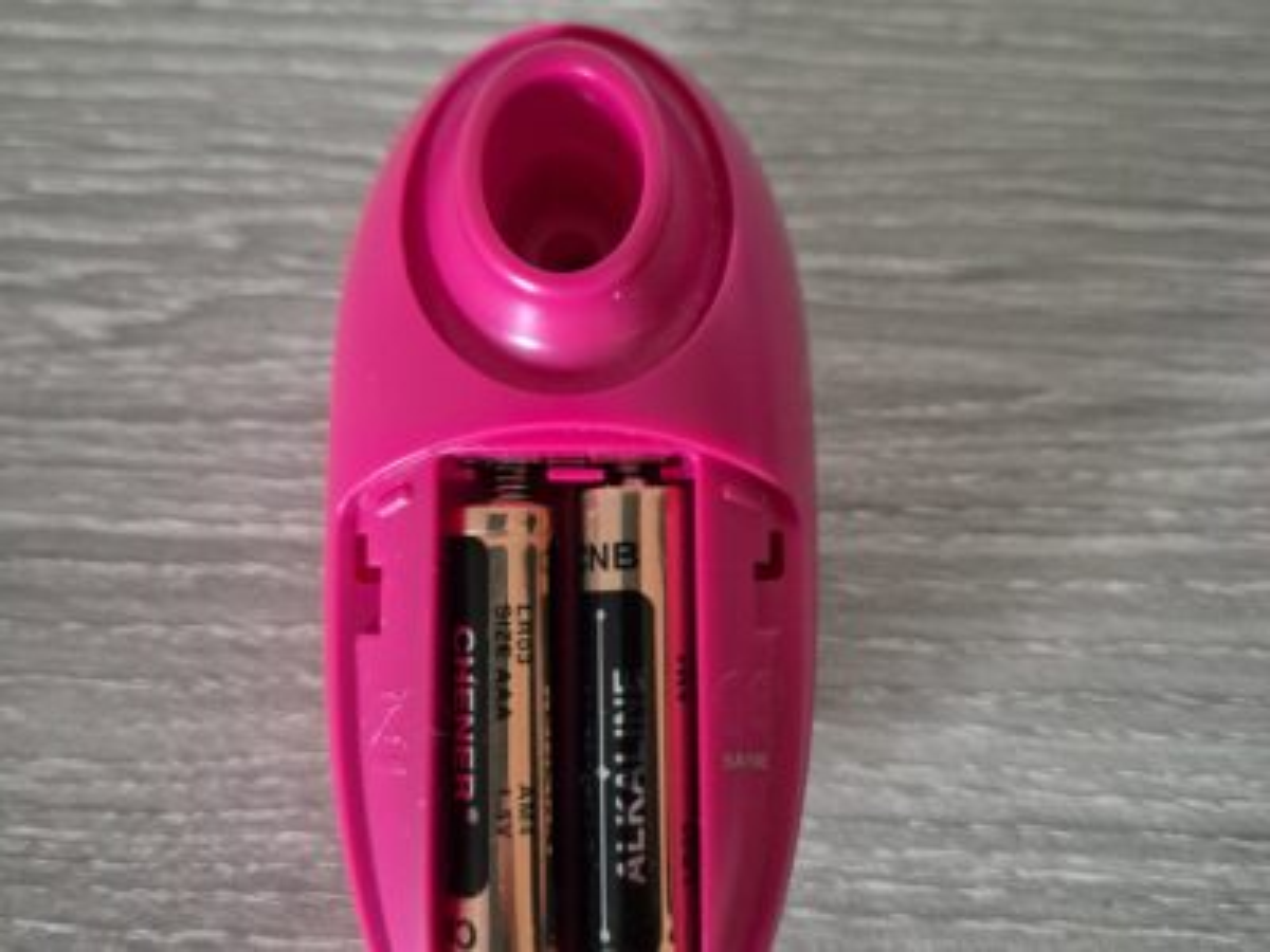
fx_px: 844
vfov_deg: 58.9
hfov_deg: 73.9
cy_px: 476
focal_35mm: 23
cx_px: 635
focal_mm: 5.4
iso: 2500
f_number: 1.8
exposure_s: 1/100
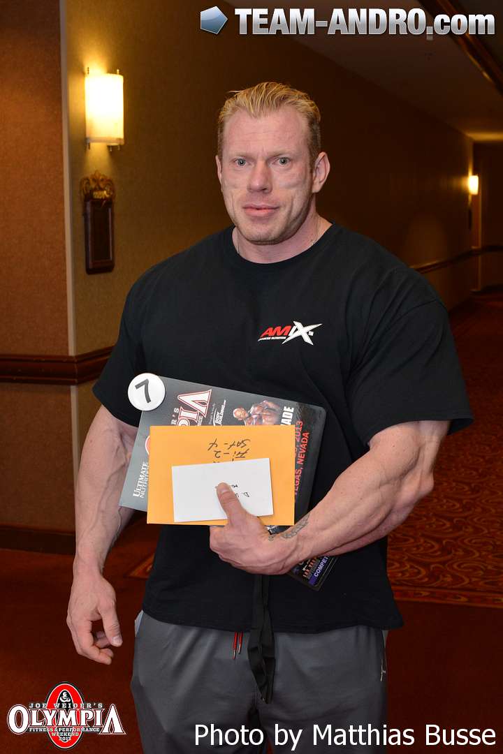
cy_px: 377
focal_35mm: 50
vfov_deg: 39.6
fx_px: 1048
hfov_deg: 27.0
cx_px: 252
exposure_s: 1/60
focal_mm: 50
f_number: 9
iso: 2000
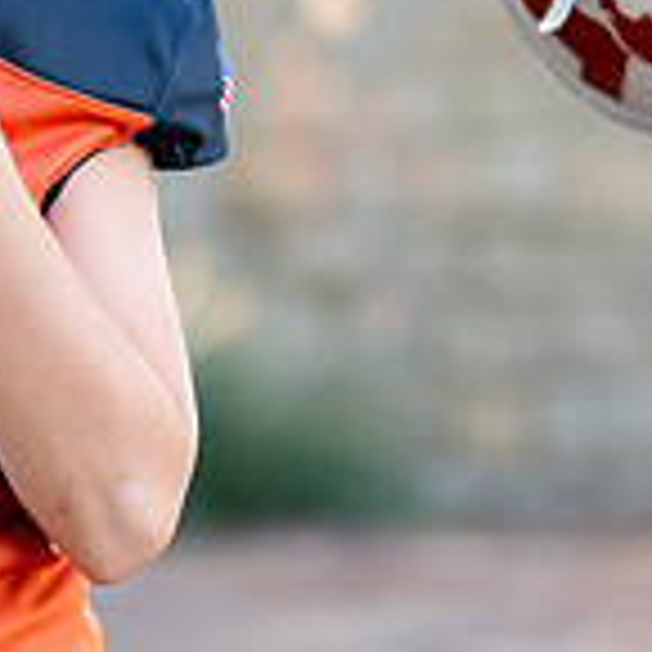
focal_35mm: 273
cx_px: -184
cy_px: 312
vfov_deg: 6.4
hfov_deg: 6.4
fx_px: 5818
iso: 200
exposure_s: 1/1600
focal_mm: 50
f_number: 1.2
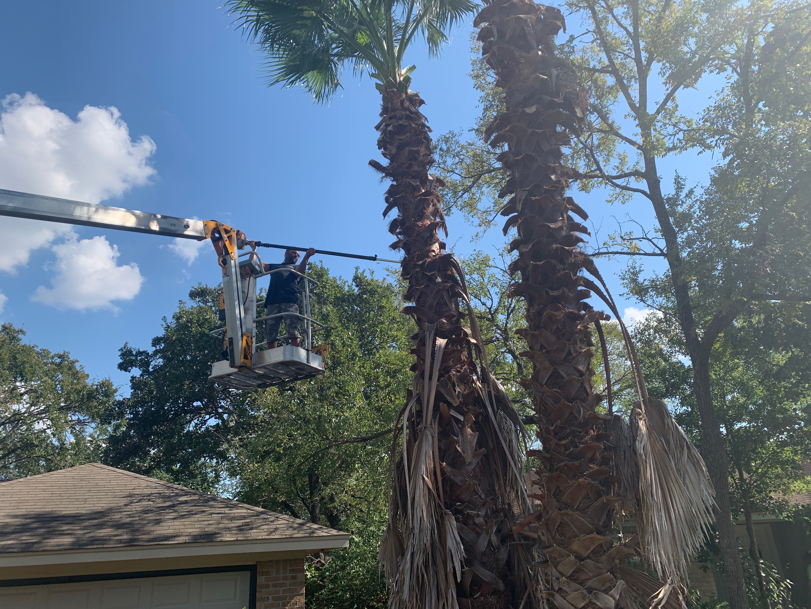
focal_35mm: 26
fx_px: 609
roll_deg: +4.6
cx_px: 406
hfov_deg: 67.3
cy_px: 304
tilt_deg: +20.0
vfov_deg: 53.1
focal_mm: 4.25
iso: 25
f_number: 1.8
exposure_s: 1/1634
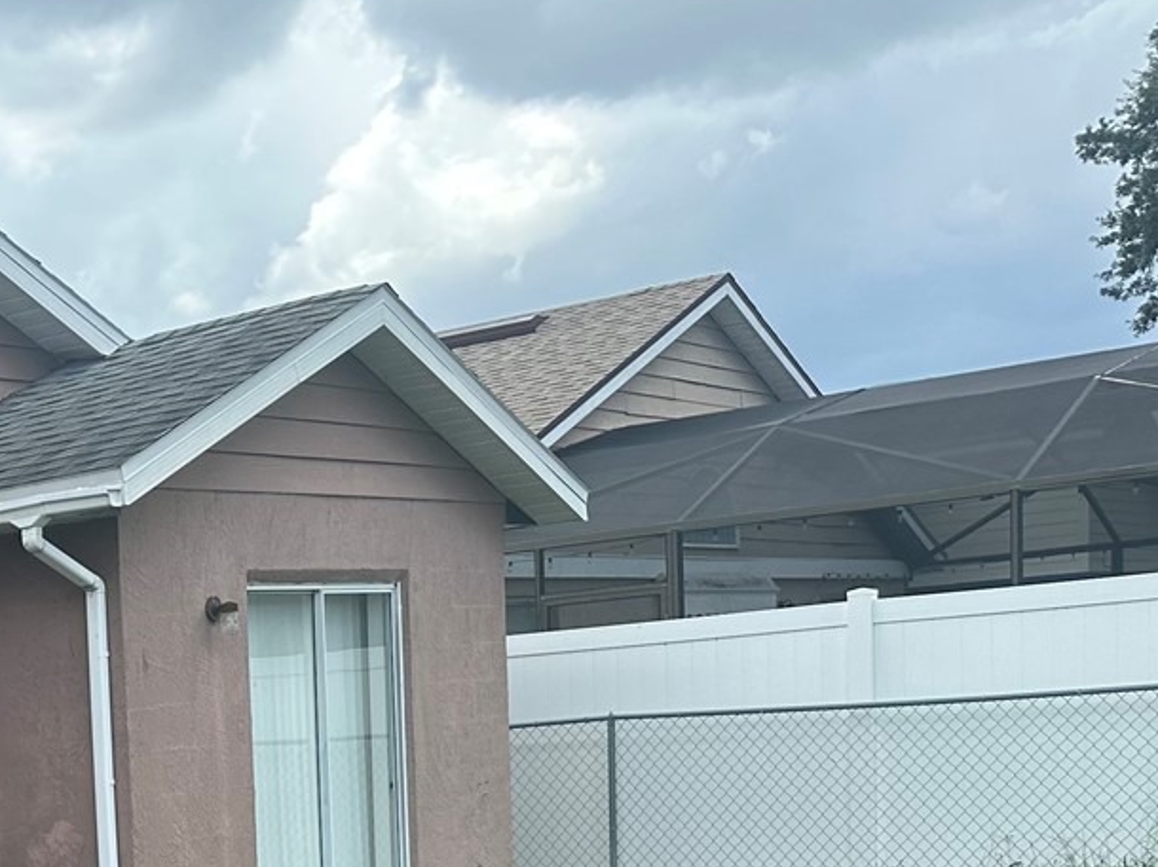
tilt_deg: -3.8
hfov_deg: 27.1
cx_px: -235
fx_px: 2107
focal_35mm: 63
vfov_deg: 21.8
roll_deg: +5.5
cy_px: 990
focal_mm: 6.86
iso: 80
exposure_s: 1/1779
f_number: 1.78
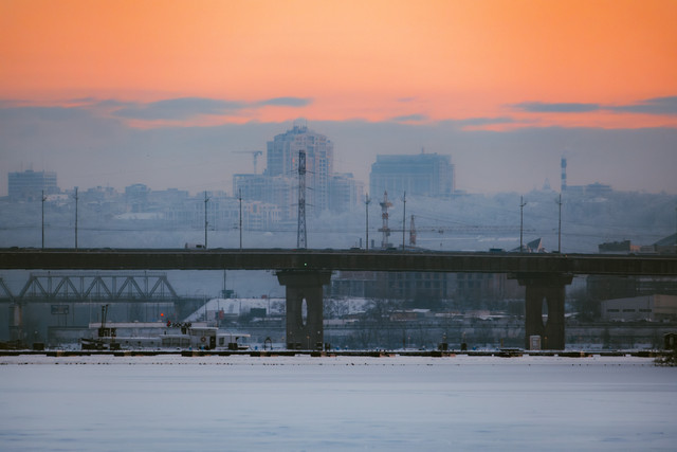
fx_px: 8464
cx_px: 338
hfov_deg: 4.6
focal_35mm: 450
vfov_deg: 3.1
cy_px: 226
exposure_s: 1/200
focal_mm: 300
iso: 1600
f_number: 9
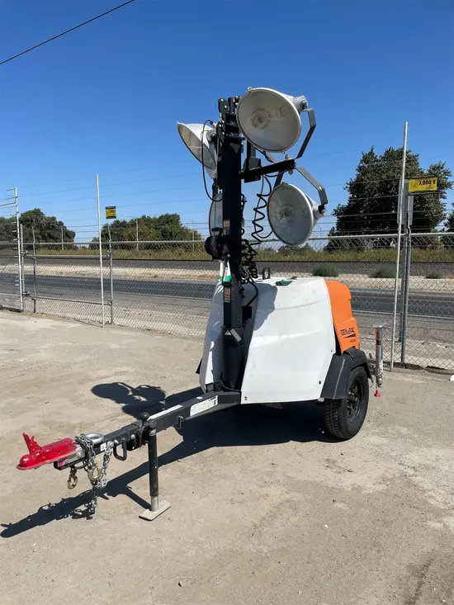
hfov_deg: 53.1
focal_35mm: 26
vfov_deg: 67.3
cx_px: 227
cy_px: 302
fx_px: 455
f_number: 1.6
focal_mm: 4.2
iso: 32
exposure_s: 1/4831
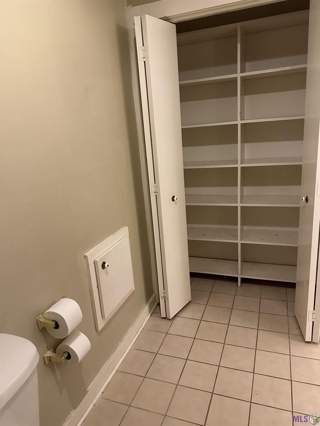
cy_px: 213
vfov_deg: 71.6
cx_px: 160
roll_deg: +3.3
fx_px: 296
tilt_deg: -15.7
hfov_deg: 56.8
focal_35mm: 24
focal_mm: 6.86
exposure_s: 1/60
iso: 500
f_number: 1.78
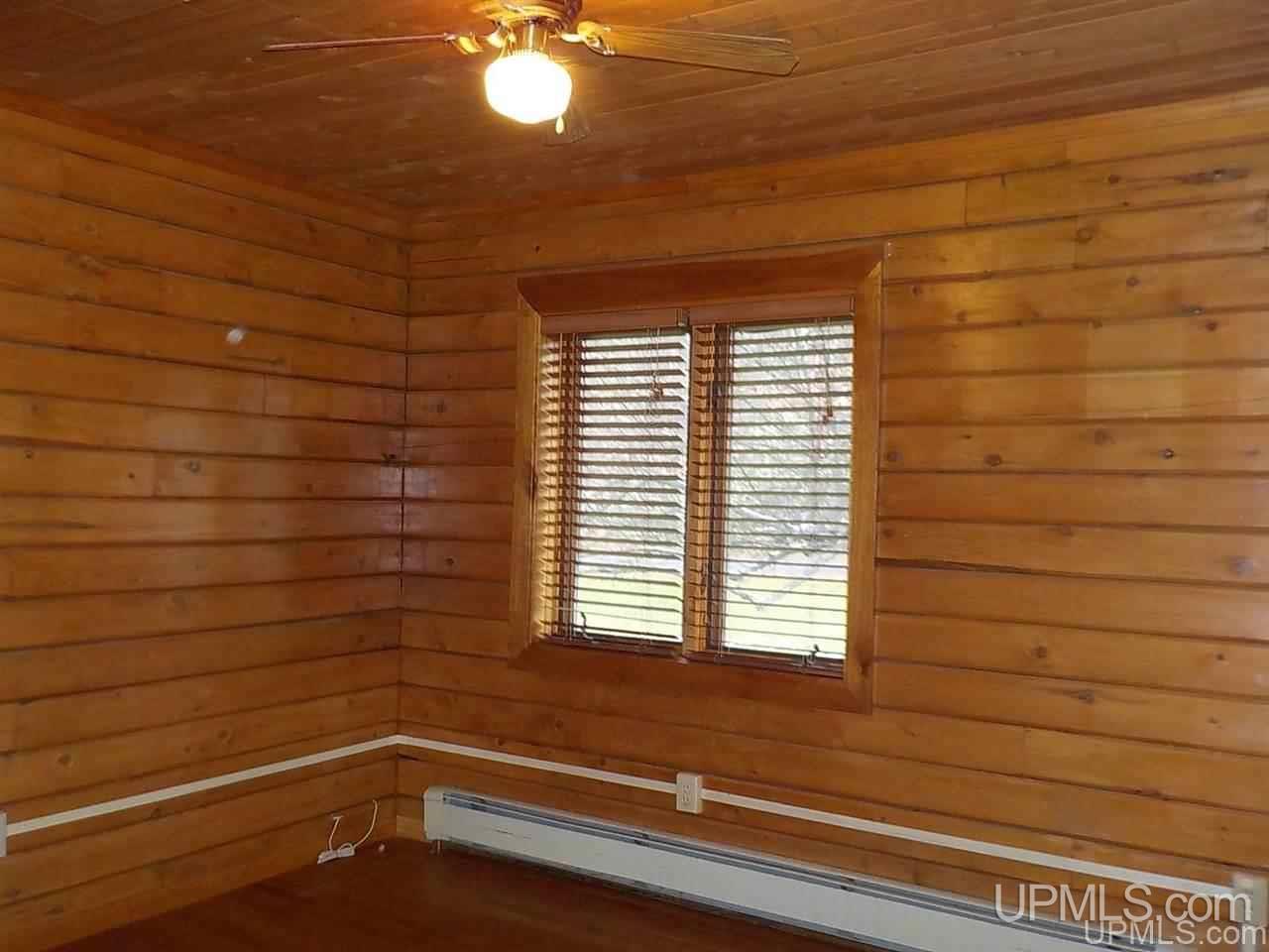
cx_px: 634
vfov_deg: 46.8
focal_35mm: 30
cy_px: 476
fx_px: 1100
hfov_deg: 60.0
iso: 280
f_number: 3.3
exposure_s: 1/30
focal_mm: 4.1
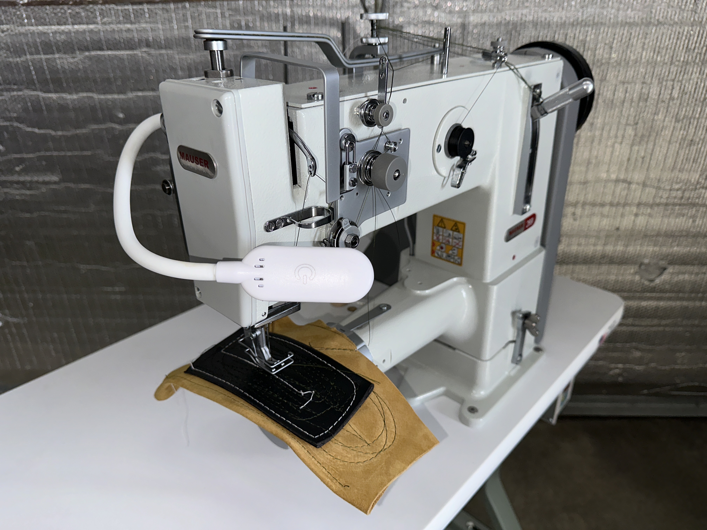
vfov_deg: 56.8
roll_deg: +1.2
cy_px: 265
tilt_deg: -27.7
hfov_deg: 71.6
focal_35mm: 24
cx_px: 354
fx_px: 490
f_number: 1.78
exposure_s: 1/503
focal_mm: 6.86
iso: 50
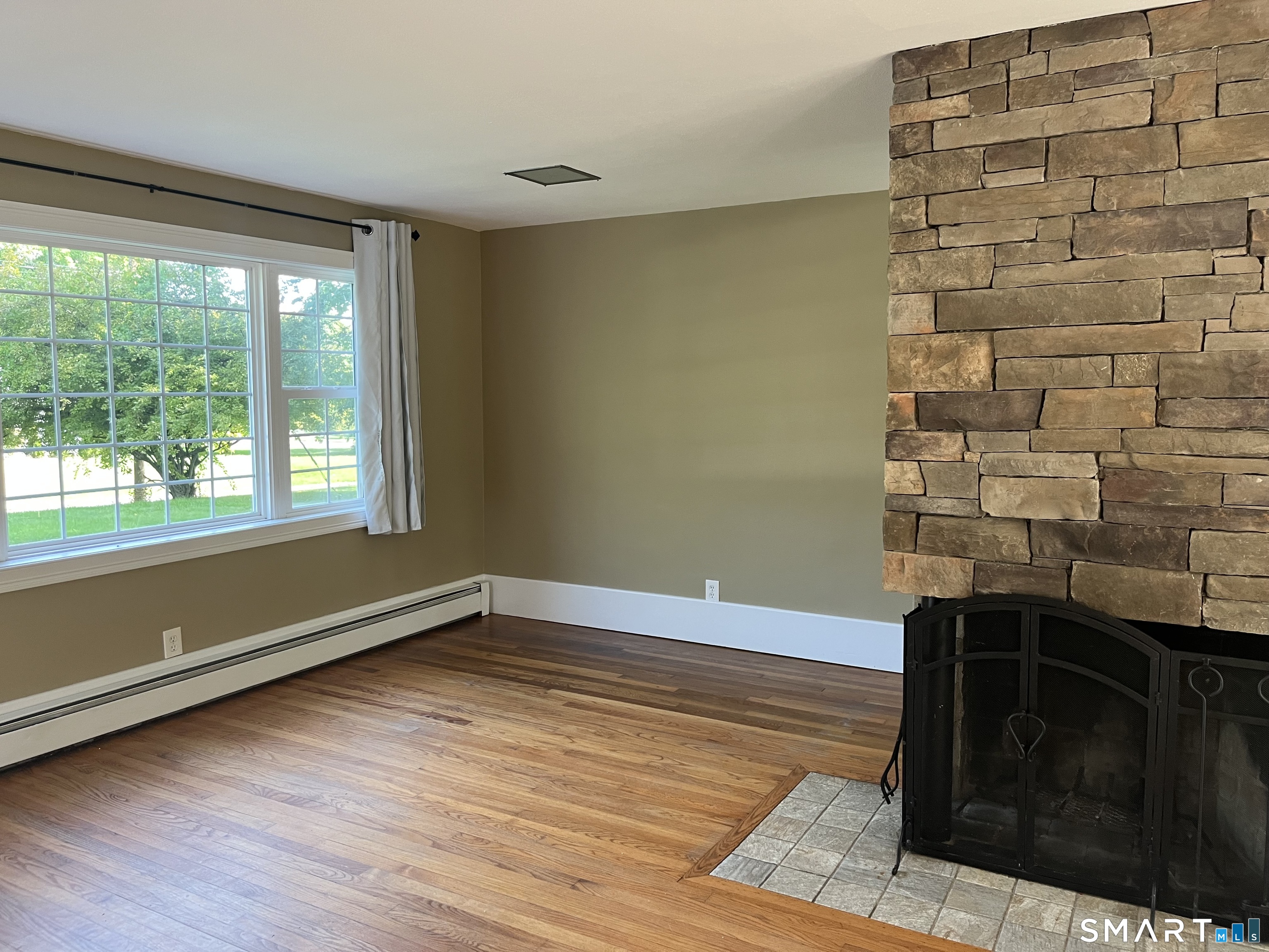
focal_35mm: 26
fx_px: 953
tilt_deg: -4.3
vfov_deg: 53.1
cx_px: 634
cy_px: 476
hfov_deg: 67.3
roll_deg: +0.0
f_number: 1.6
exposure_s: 1/89
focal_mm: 5.1
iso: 125
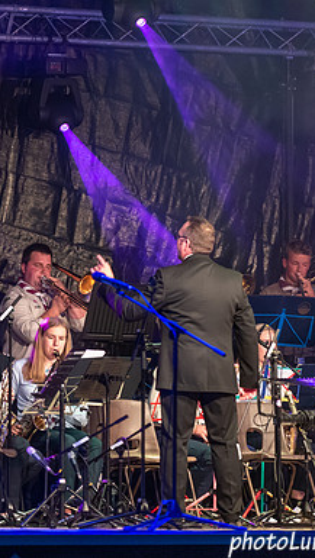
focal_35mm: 325
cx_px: -44
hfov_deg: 3.7
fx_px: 4819
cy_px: 249
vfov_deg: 6.6
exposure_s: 1/125
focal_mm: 180
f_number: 3.2
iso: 2000
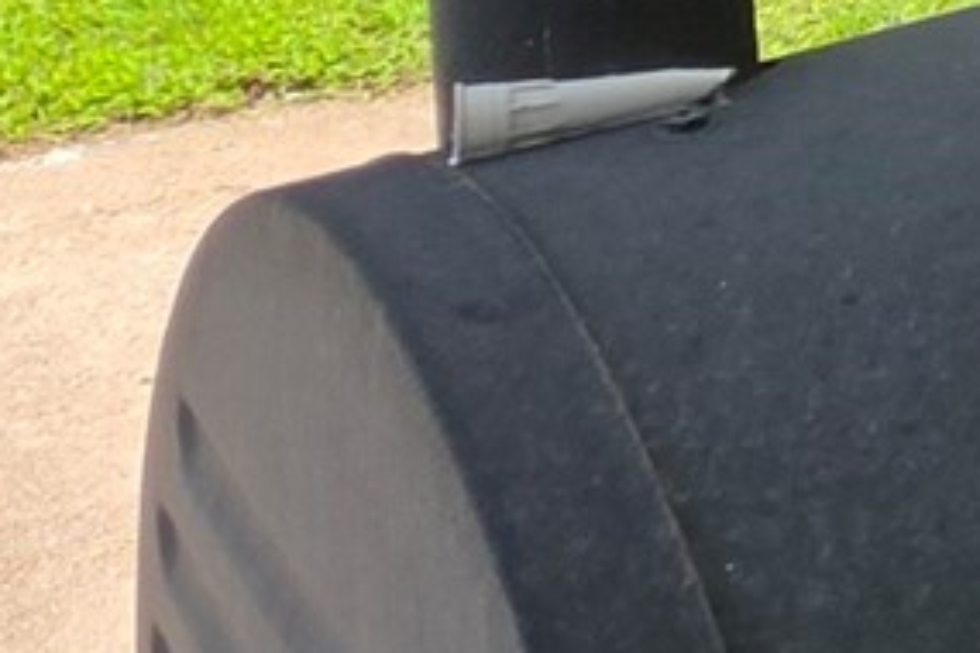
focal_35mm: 97
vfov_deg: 11.6
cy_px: -900
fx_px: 2640
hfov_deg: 15.1
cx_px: 2184
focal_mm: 2.2
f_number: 1.9
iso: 32
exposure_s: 1/984
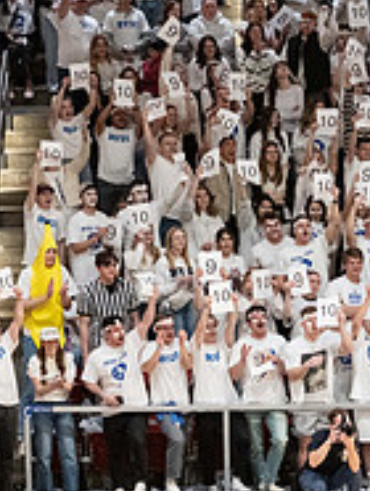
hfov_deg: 5.4
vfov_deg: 7.3
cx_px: 702
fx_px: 3868
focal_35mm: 272
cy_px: 292
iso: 8000
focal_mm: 90
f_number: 2.8
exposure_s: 1/500
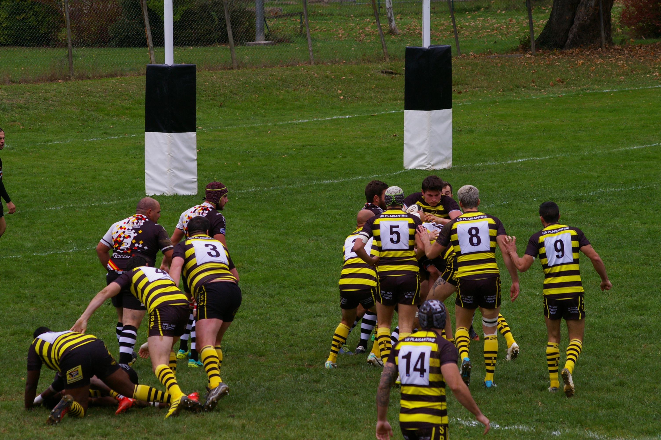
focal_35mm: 225
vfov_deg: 6.1
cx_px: 330
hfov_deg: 9.2
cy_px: 220
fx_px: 4128
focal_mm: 150
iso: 400
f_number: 8
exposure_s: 1/500
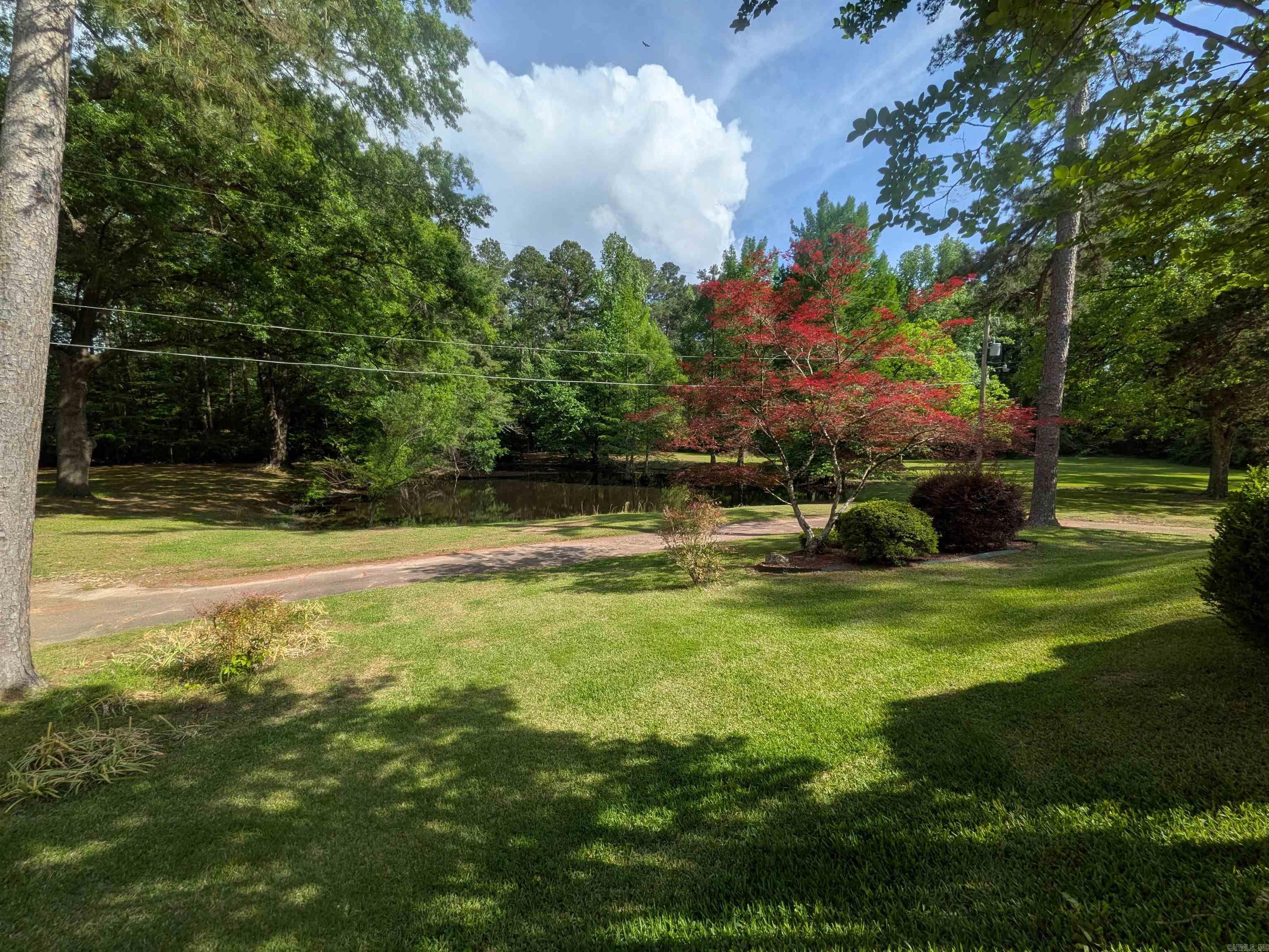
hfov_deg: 102.1
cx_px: 634
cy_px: 476
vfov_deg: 85.7
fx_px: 513
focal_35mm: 14
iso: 48
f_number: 2.2
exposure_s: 1/1852
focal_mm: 1.85
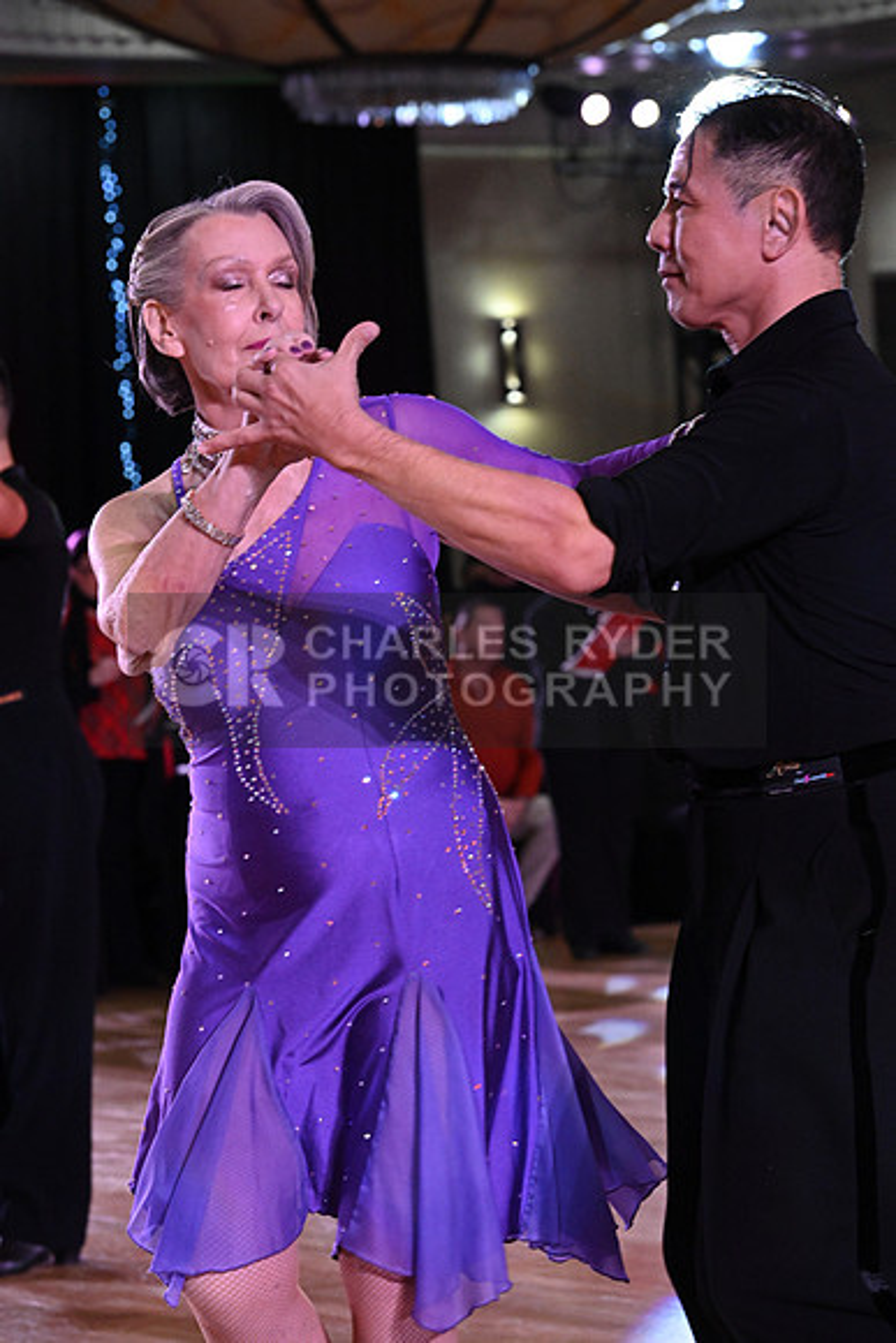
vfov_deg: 17.8
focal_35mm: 115
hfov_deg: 11.9
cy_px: 672
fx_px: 4290
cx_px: 448
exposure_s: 1/320
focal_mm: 115
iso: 5000
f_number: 8
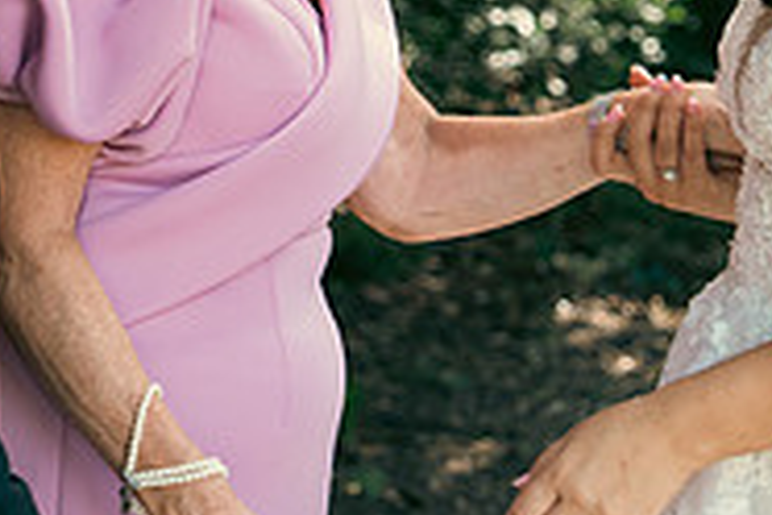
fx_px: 6025
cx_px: 311
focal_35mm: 281
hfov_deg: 7.3
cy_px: -64
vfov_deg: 4.9
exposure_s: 1/200
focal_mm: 60
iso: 400
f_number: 3.5
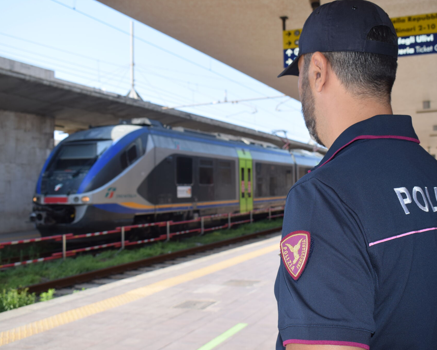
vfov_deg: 36.5
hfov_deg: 44.5
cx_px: 264
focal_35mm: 41
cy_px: 174
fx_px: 530
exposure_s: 1/160
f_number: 6.3
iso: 100
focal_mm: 24
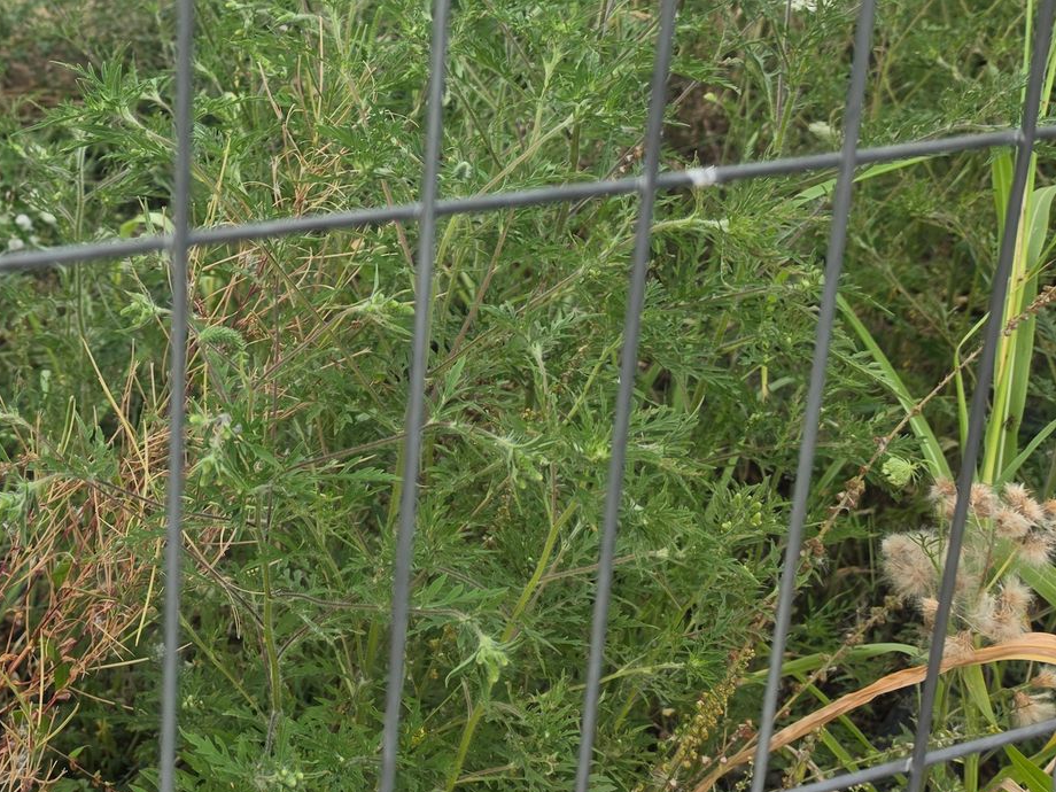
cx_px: 111
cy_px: 125
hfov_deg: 35.9
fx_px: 1525
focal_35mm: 50
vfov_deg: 28.3
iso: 32
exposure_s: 1/359
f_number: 1.4
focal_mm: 6.5
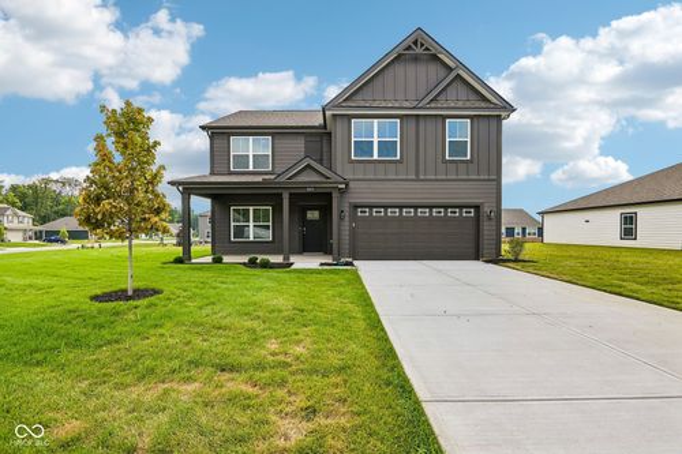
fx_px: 303
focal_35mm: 16
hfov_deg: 96.8
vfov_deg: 73.7
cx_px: 341
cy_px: 227
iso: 100
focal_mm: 16
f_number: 8
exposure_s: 1/200
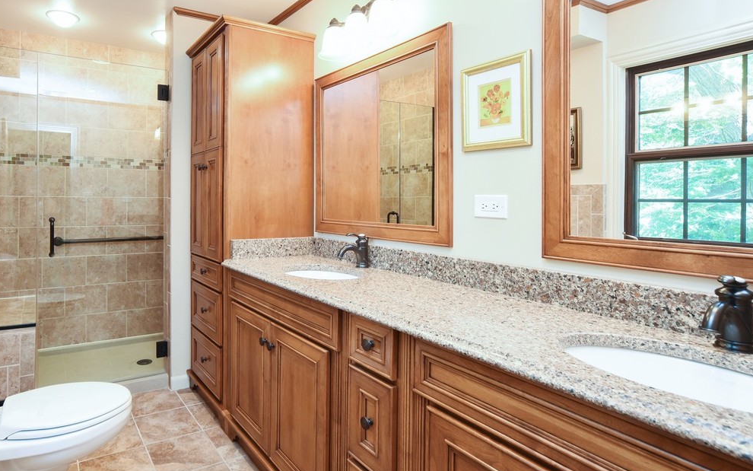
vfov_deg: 59.4
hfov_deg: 82.8
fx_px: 410
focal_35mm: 20
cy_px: 203
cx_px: 266
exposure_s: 1/8
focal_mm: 12
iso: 560
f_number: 8
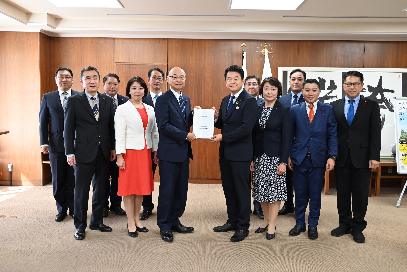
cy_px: 136
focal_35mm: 31
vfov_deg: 42.4
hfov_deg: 60.3
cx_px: 204
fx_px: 351
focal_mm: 31
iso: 1400
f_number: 4.5
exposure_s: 1/125
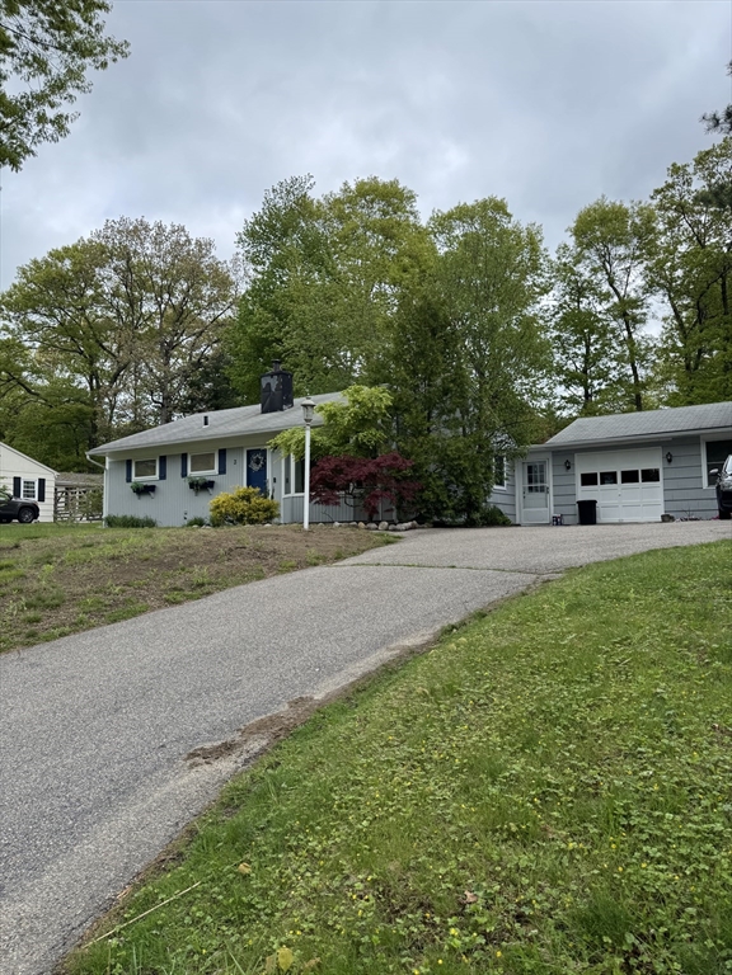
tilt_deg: +4.3
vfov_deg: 71.6
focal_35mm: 24
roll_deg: +0.9
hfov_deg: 56.8
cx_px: 366
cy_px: 488
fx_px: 677
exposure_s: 1/2604
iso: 80
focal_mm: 6.76
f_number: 1.78
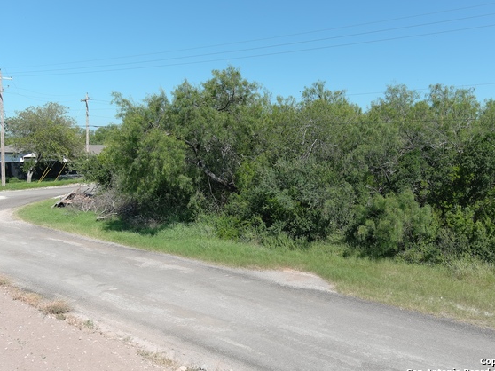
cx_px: 267
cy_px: 188
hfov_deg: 56.8
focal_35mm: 32
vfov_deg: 44.1
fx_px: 457
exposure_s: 1/1000
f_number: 2.8
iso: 100
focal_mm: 10.57
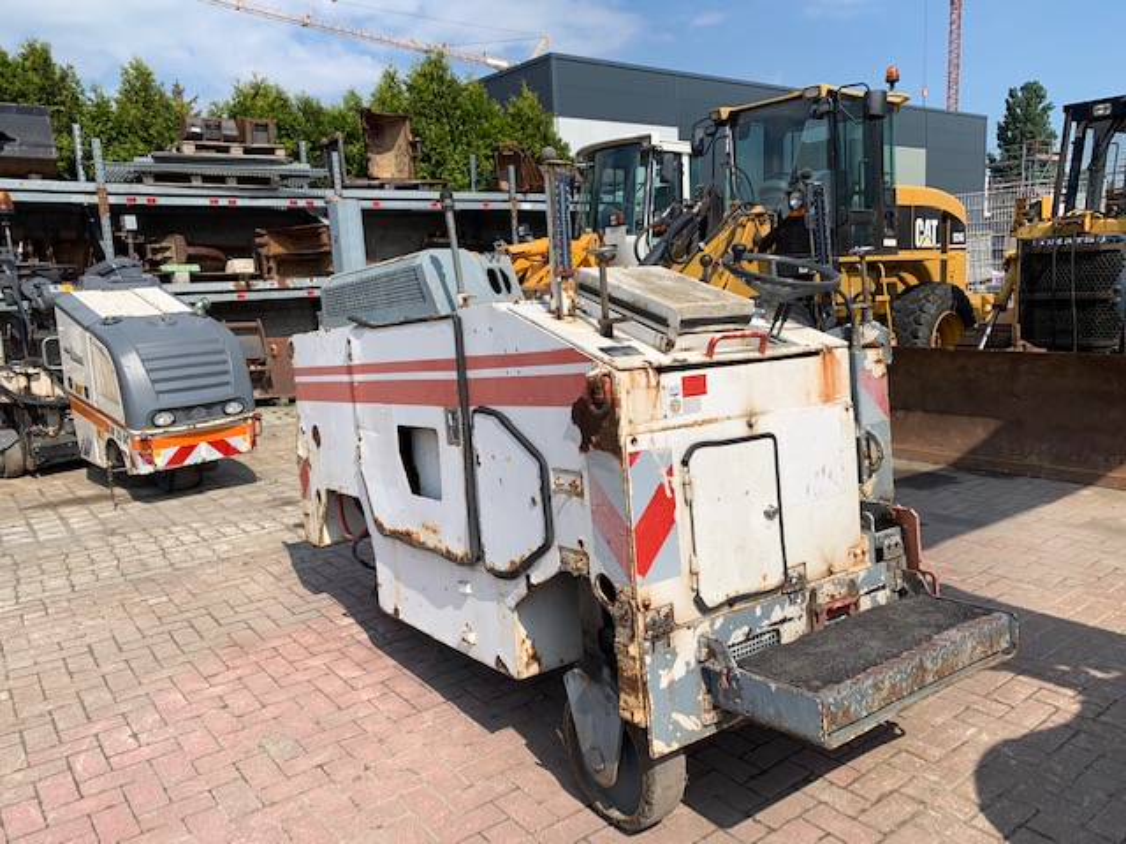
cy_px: 422
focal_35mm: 26
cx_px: 563
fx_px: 846
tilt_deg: -9.5
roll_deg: +2.3
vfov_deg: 53.1
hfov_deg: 67.3
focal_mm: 4.25
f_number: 1.8
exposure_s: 1/3521
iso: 25
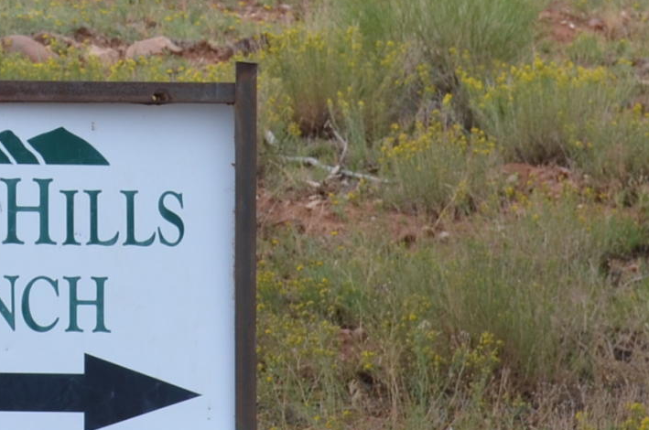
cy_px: -83
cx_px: -501
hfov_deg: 8.9
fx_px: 3997
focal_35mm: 222
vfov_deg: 6.1
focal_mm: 35
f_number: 8
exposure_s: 1/250
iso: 180
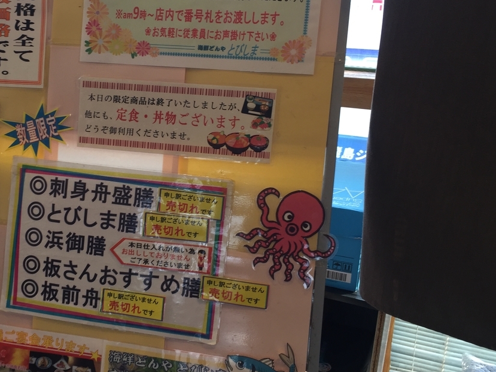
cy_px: 170
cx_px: 161
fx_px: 602
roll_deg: -0.4
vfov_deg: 34.3
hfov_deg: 44.1
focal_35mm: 42
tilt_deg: -19.3
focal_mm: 4.15
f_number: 2.2
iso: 32
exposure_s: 1/120
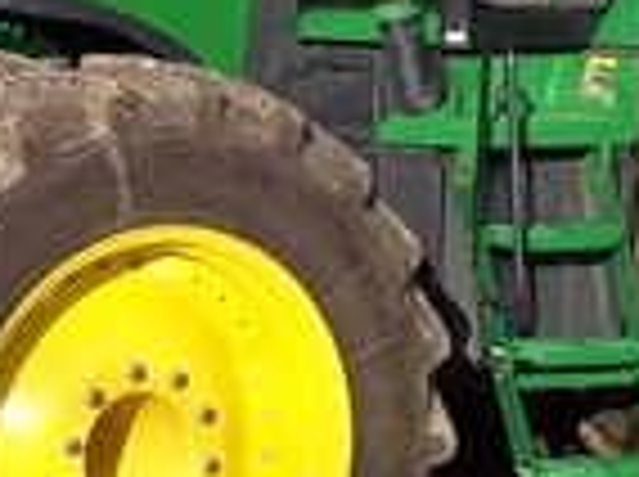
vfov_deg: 10.6
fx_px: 2543
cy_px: -40
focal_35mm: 138
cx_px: 117
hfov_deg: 14.2
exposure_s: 1/125
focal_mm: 6.5
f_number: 8
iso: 80
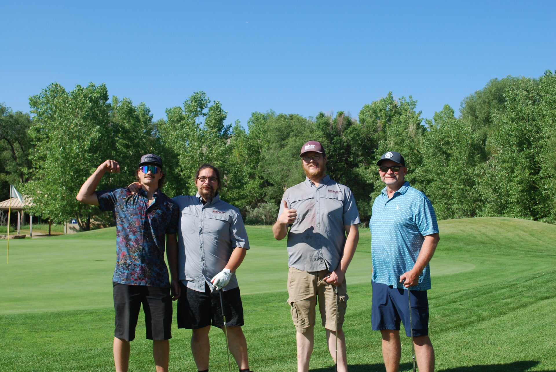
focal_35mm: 45
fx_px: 696
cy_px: 186
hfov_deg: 43.6
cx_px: 278
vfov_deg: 29.9
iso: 100
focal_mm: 30
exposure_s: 1/200
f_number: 8
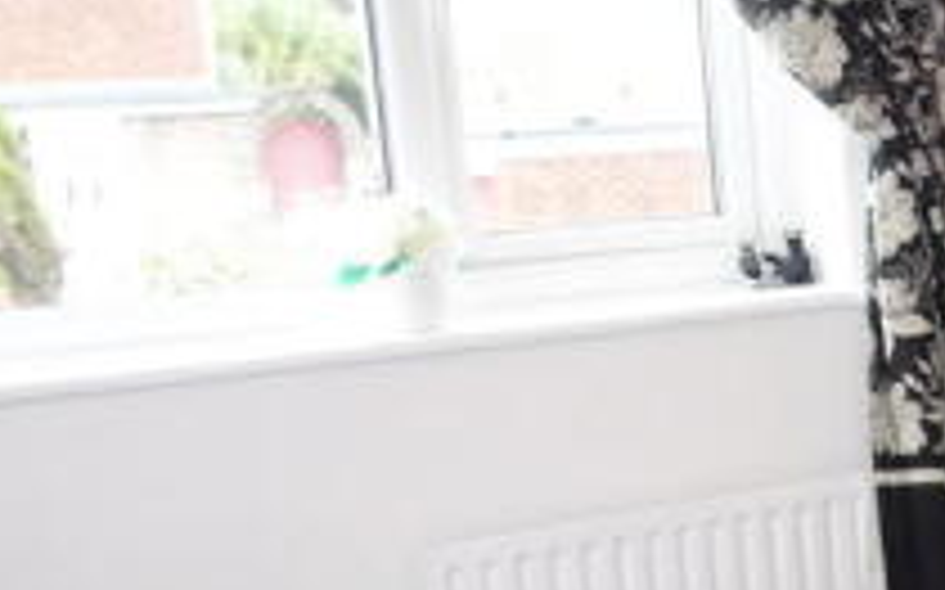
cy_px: 583
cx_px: 1181
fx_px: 2291
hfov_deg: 21.4
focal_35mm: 89
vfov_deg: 14.4
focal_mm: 10.4
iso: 125
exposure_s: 1/30
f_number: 1.8
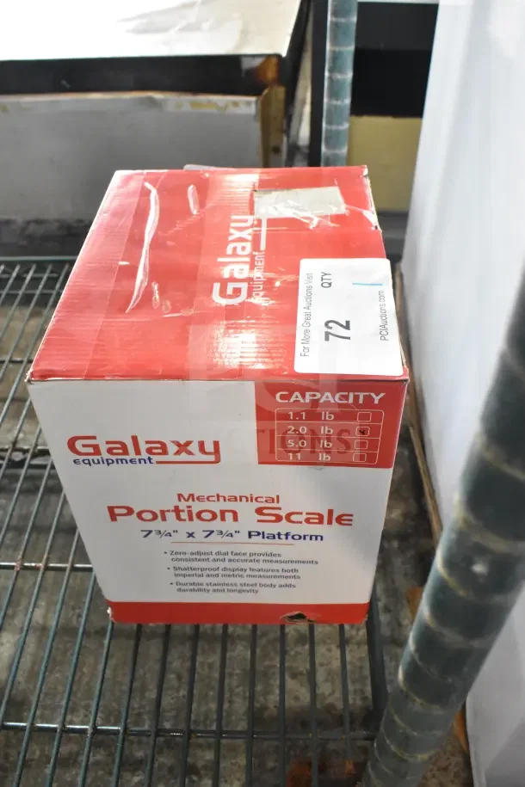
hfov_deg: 43.6
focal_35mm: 30
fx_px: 656
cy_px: 394
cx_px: 262
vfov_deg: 61.9
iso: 6400
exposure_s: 1/160
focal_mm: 20
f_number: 7.1
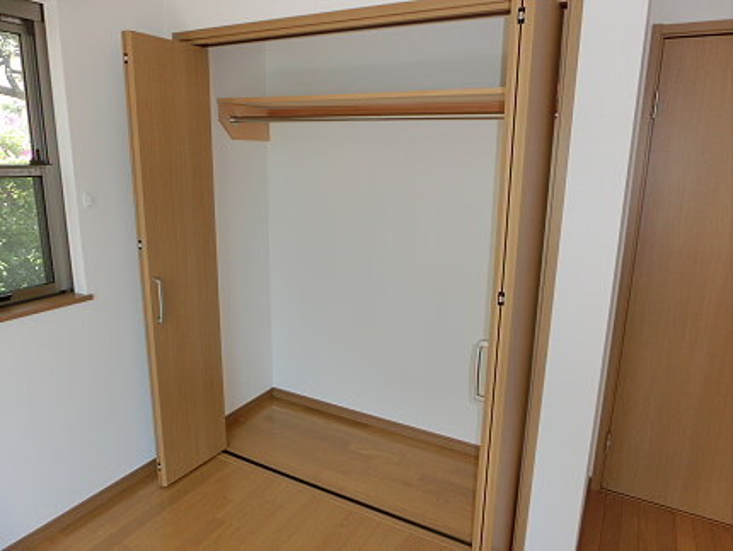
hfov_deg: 71.6
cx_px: 366
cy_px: 276
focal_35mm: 24
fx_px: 508
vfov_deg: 56.9
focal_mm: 4.24
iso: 125
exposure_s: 1/125
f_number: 3
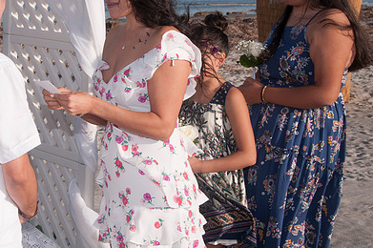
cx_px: 106
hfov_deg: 22.7
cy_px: 73
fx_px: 921
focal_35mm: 89
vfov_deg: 15.3
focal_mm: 40
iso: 100
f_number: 13
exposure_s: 1/250
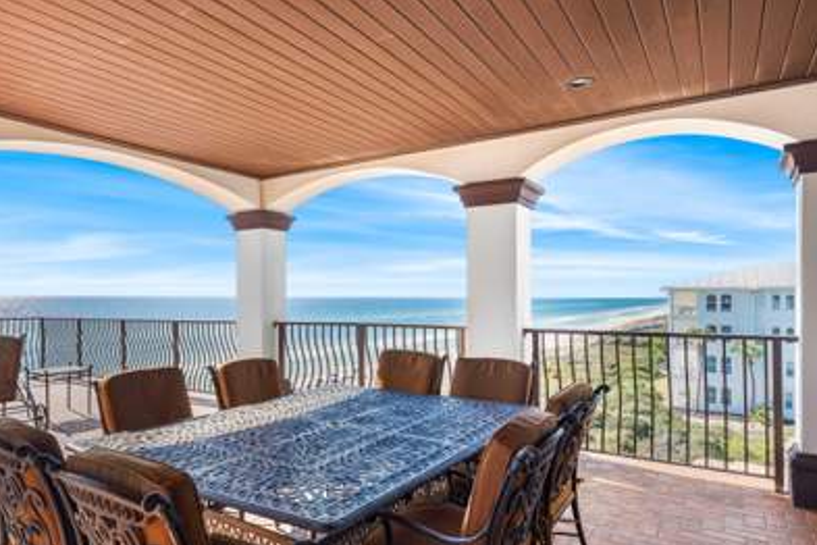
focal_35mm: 22
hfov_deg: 77.7
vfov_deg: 57.1
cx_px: 326
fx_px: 499
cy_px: 295
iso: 250
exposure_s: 1/250
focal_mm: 18
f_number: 8
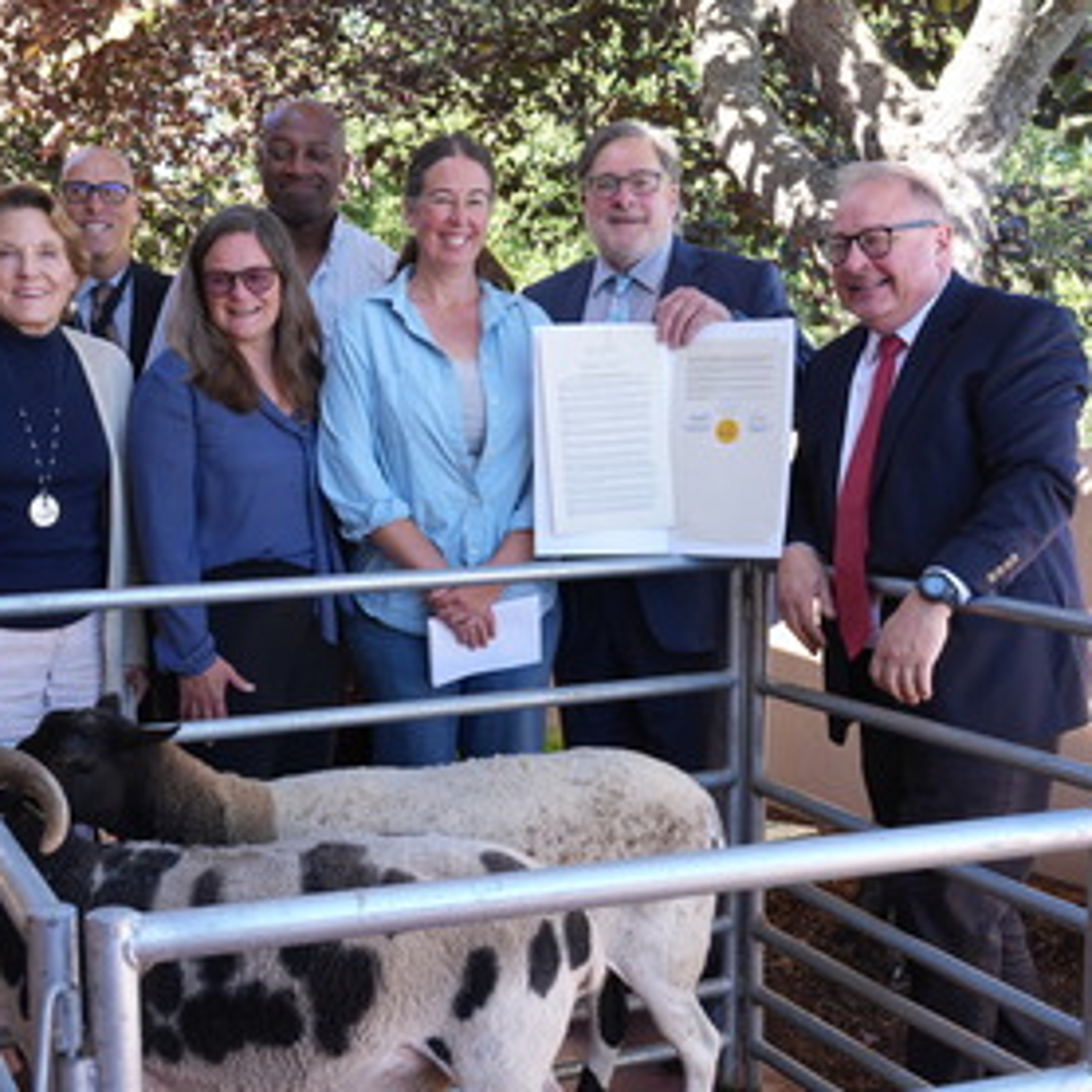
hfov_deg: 34.6
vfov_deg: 34.7
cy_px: 544
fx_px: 1749
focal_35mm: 49
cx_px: 460
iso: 320
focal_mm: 38
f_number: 10
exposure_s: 1/40
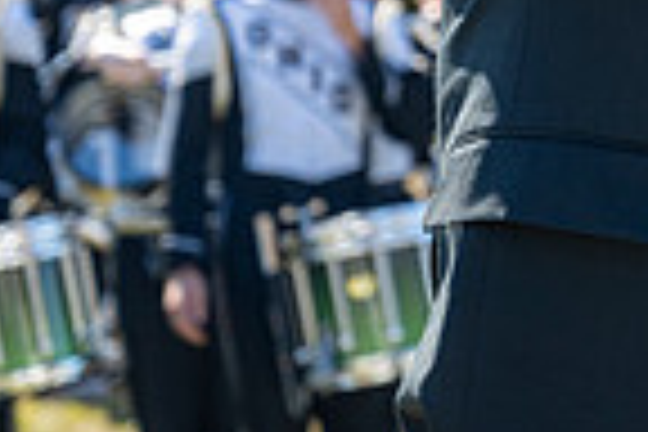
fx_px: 5076
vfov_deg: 4.8
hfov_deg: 7.1
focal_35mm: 282
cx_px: 1107
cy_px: -218
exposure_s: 1/250
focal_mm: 70
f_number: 4.5
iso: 100
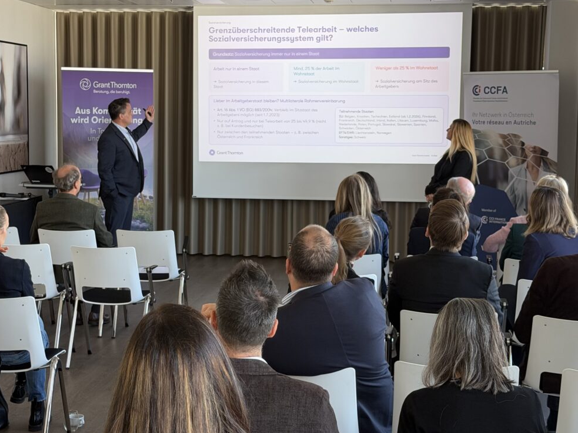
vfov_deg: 29.1
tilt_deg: -5.6
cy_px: 221
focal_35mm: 50
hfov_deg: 38.2
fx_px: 835
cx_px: 286
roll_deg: -0.5
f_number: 1.78
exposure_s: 1/80
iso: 100
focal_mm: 6.76
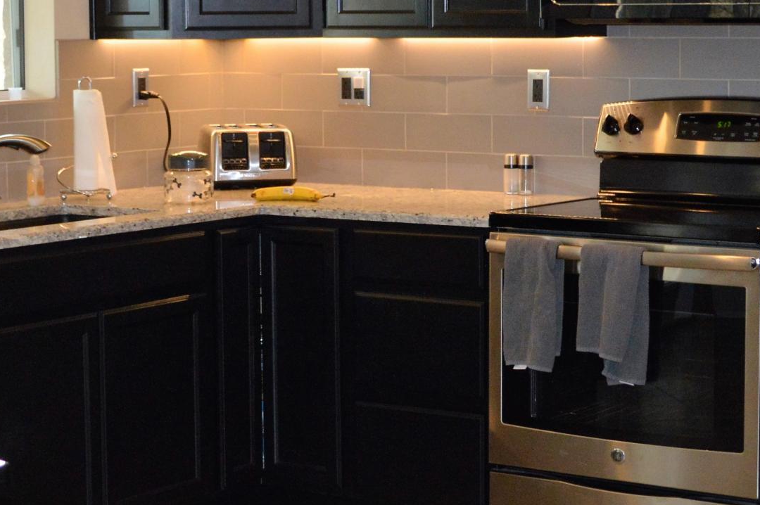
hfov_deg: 20.4
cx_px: 326
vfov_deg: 13.7
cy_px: 195
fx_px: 2109
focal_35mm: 100
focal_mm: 24
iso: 900
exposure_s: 1/60
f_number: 4
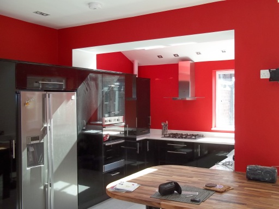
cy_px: 104
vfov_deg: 39.7
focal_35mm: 36
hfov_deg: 51.4
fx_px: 290
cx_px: 140
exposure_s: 1/50
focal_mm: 6.5
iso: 64
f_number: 3.1
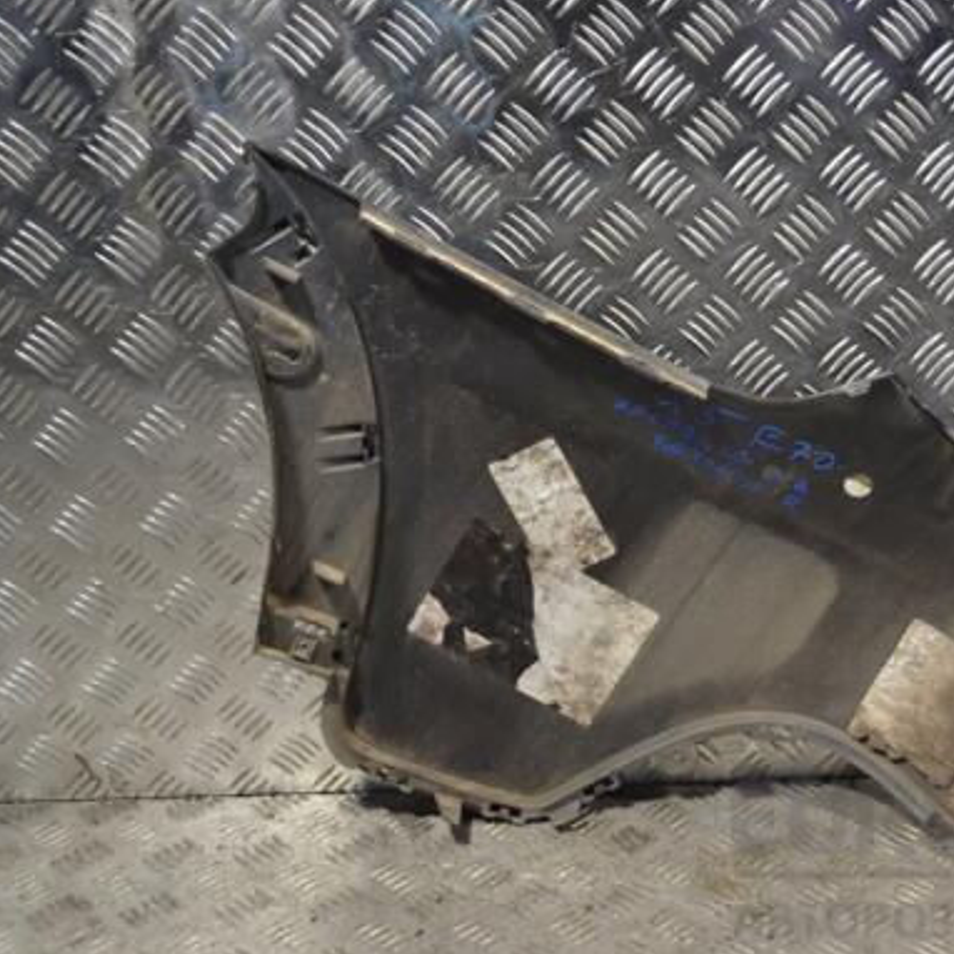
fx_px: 1621
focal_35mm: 52
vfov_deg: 32.8
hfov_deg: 32.3
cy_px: 484
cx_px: 684
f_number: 5
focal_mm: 26
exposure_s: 1/100
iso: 400
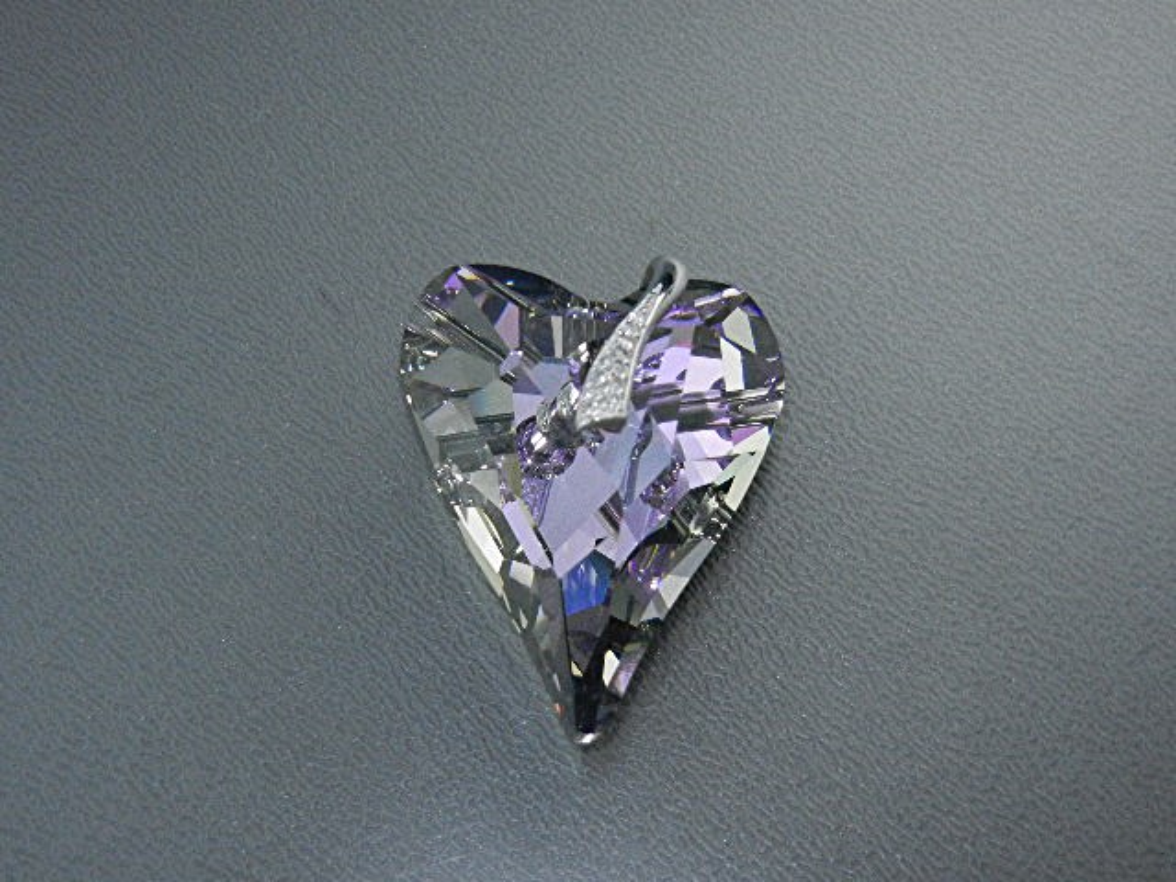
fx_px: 2310
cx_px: 588
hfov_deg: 28.6
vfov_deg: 21.6
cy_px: 441
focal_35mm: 68
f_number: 8.2
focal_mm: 12.2
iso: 800
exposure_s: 1/30
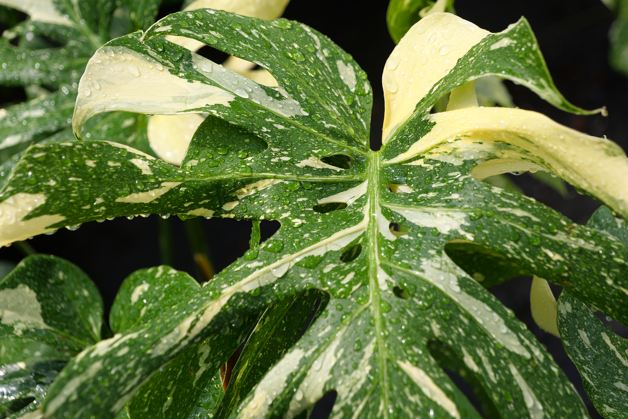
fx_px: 1116
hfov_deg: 31.4
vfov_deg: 21.2
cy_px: 210
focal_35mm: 64
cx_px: 314
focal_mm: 64
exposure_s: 1/320
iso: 160
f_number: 5
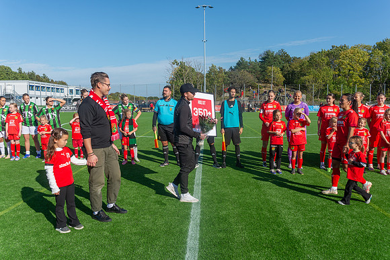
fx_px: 314
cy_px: 130
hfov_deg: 63.6
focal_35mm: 29
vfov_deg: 45.0
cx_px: 195
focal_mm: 29
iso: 125
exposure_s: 1/1600
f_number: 4
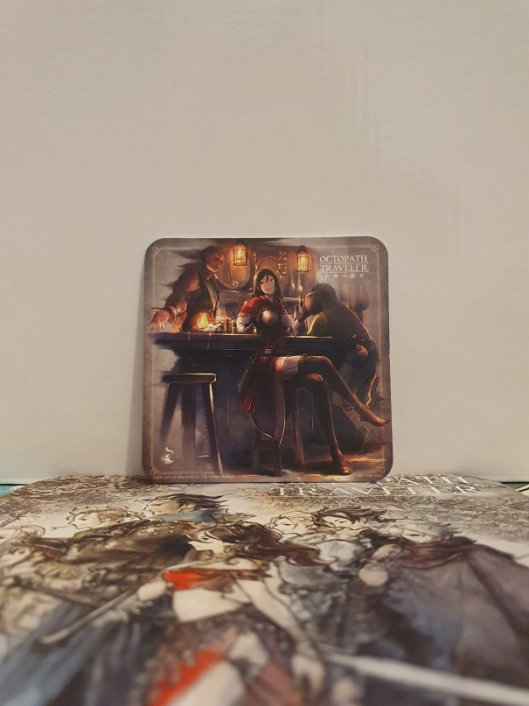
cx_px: 264
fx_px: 530
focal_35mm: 26
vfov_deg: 67.3
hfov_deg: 53.1
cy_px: 353
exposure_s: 1/33
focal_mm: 4.32
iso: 500
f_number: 1.5
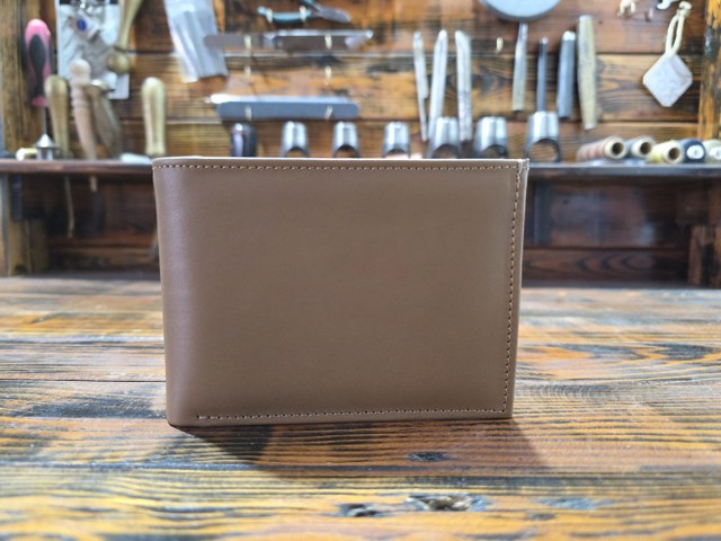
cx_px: 360
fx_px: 479
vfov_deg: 58.9
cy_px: 270
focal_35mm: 23
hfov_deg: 73.9
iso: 250
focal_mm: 6.3
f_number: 1.7
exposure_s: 1/100
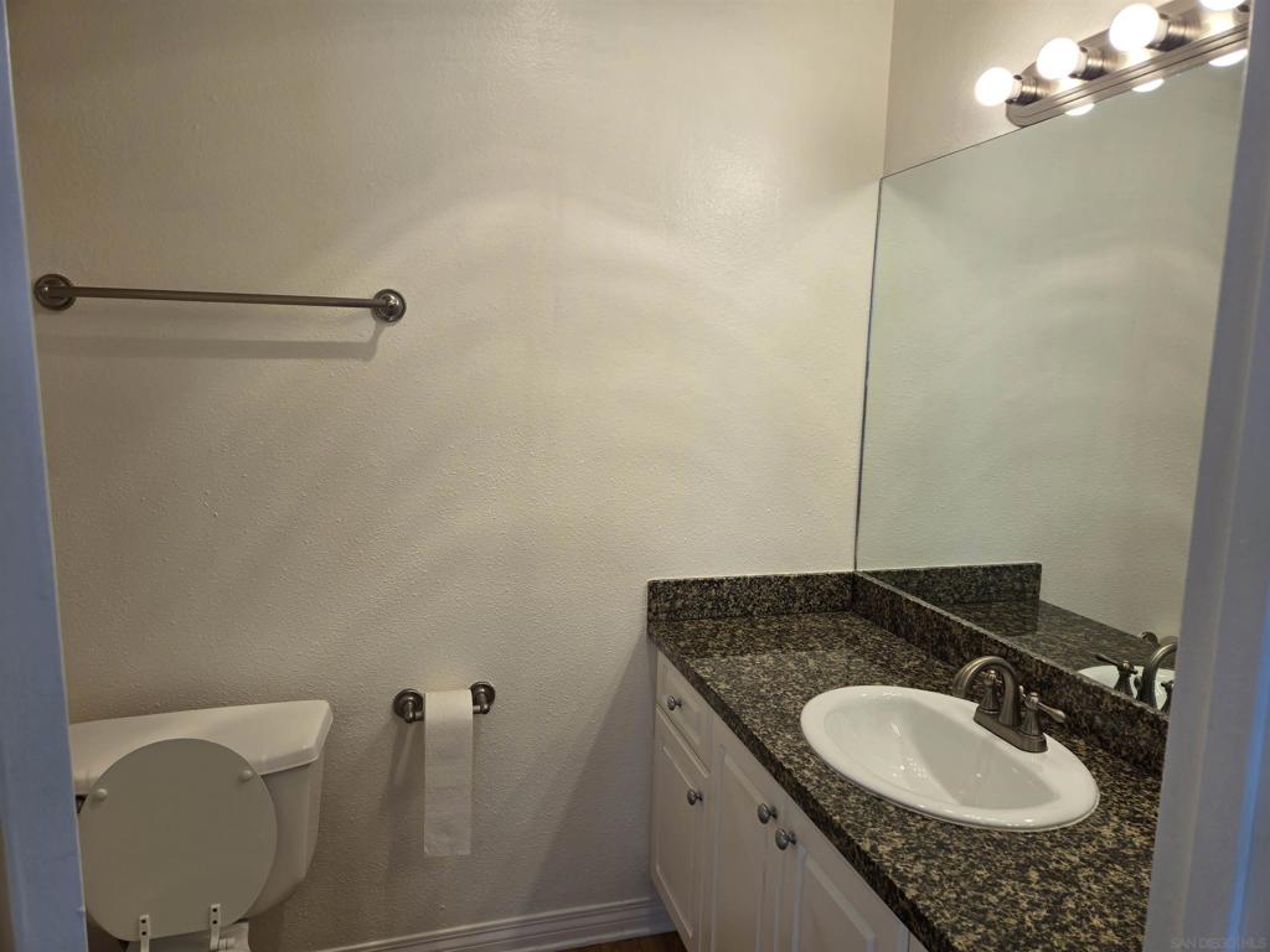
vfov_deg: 58.9
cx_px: 635
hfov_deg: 73.9
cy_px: 476
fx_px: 844
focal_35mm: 23
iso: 32
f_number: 1.8
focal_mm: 5.4
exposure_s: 1/120
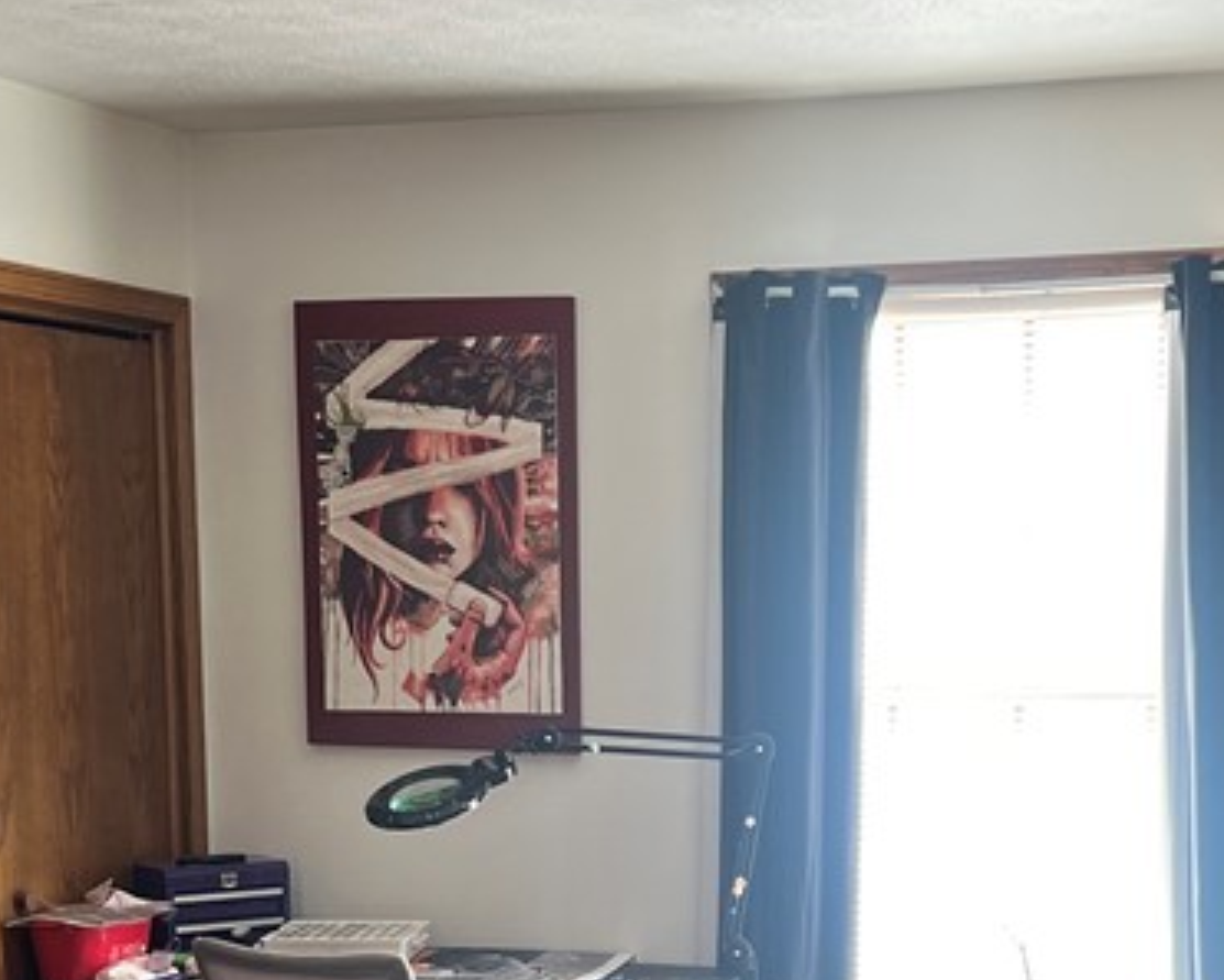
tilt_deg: -8.0
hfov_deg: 27.1
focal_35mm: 70
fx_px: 2536
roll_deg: +0.7
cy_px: 868
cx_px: 703
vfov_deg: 21.4
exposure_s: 1/60
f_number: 1.5
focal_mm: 5.7
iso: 80
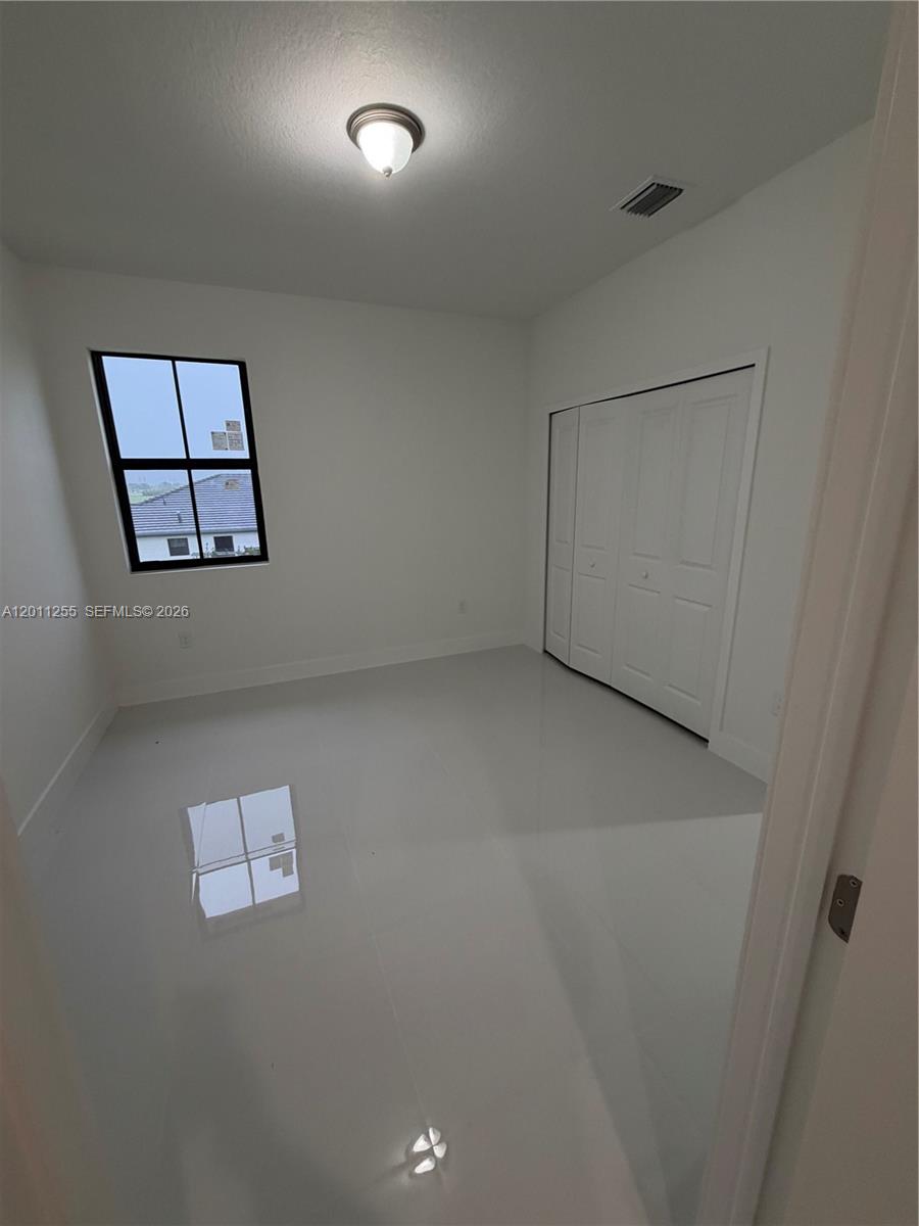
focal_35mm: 14
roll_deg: -1.2
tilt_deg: -12.8
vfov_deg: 102.1
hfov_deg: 85.7
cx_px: 460
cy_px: 613
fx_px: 496
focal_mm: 2.22
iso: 200
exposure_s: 1/60
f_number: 2.2
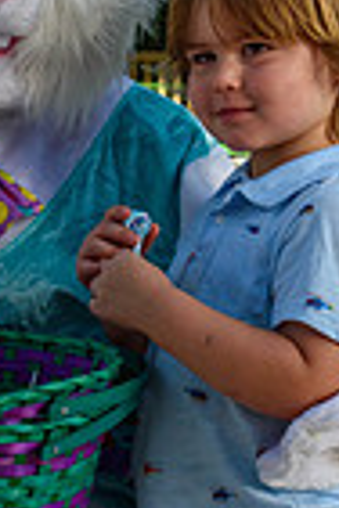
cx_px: -4
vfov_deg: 9.6
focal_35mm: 215
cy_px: 371
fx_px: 3037
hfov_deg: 6.4
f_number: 8
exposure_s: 1/250
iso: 220
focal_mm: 45
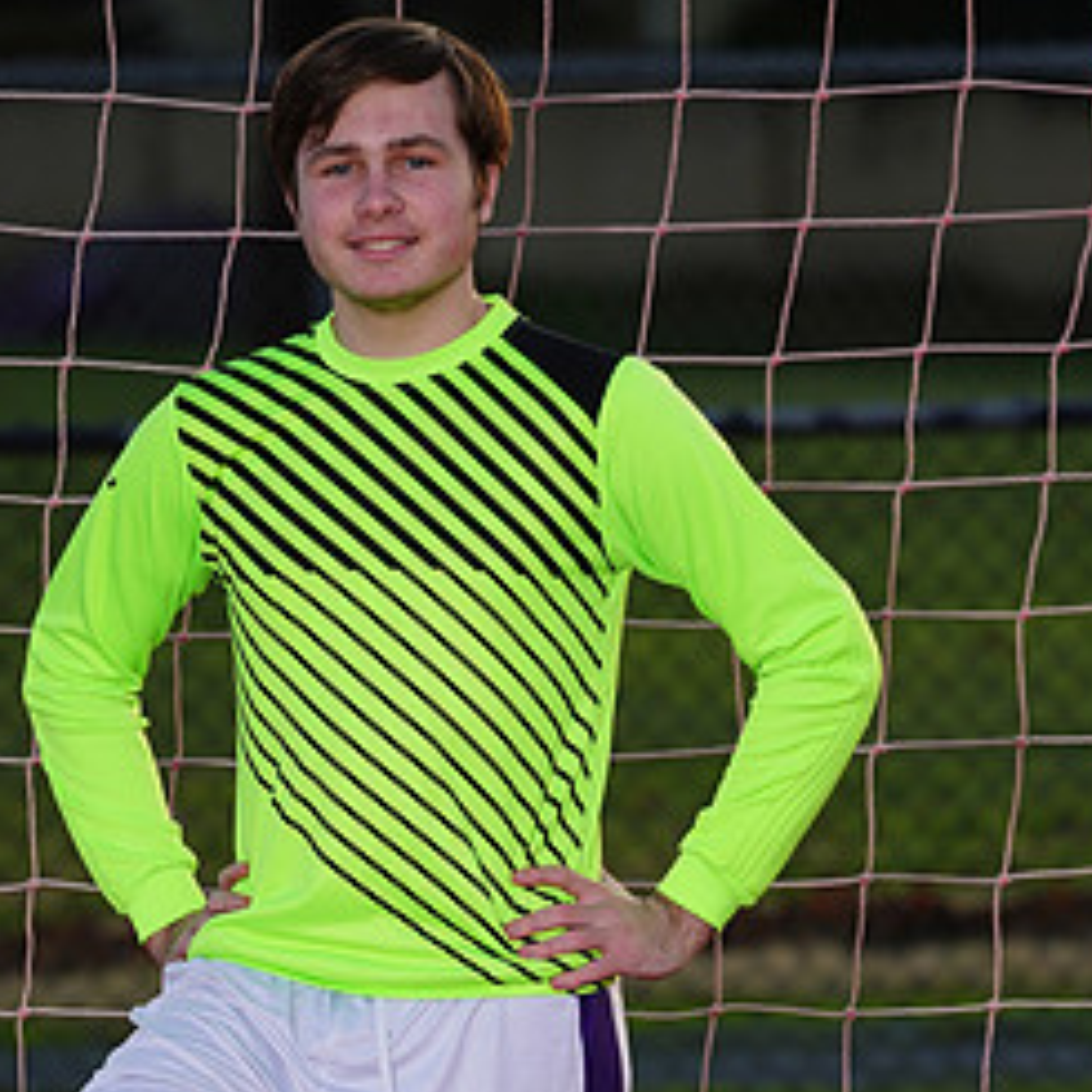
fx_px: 17274
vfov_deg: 3.6
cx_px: 305
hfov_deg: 3.6
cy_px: 1208
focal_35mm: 484
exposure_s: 1/250
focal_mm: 241
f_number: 5.6
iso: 320
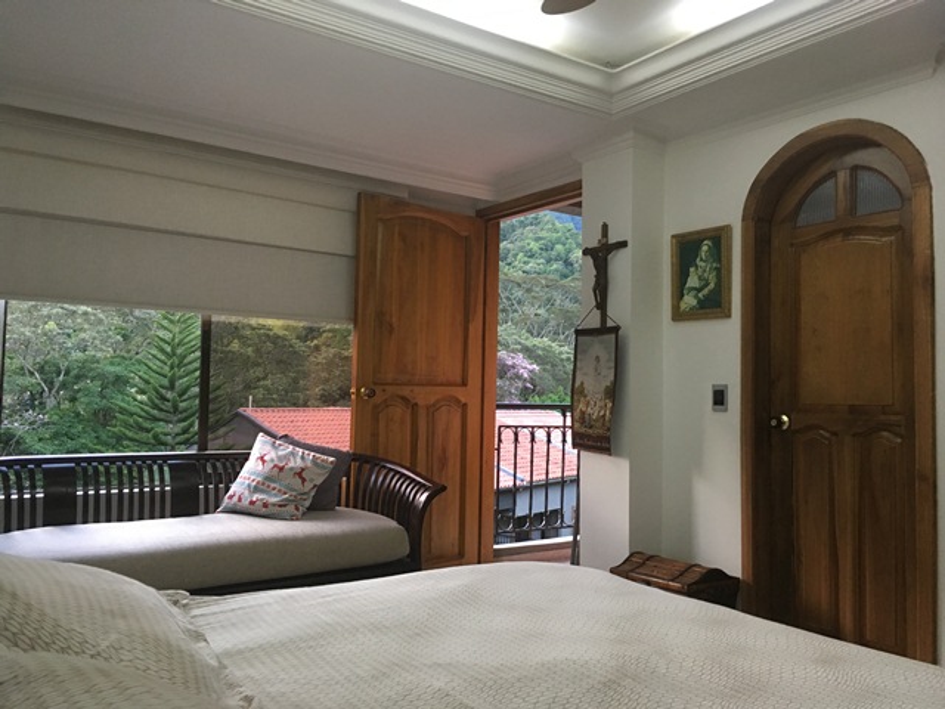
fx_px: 792
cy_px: 354
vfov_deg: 48.2
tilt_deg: +1.1
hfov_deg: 61.7
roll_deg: -0.3
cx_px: 472
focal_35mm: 29
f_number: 2.2
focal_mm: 4.15
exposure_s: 1/30
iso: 125
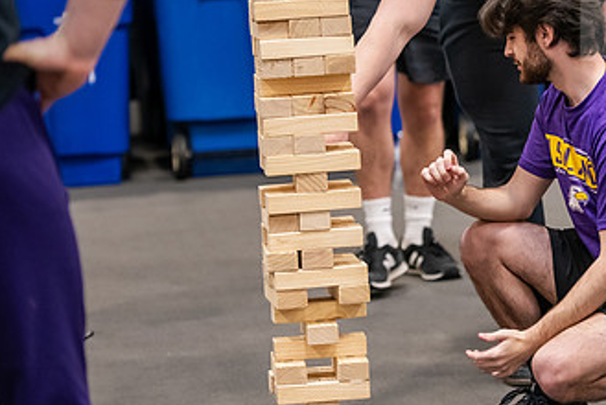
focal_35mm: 185
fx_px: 3117
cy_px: 130
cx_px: 525
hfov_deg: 11.0
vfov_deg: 7.4
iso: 2500
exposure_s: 1/200
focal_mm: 105
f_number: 2.8
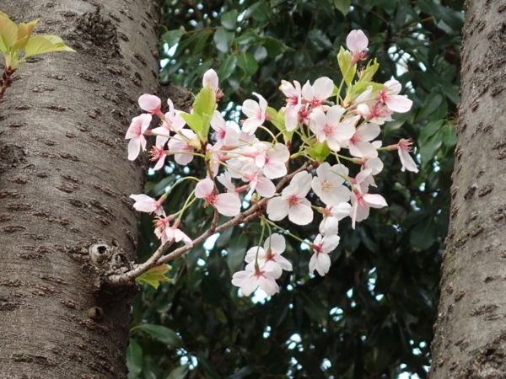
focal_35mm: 100
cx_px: 253
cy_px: 190
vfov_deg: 14.8
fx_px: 1462
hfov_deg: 19.6
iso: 800
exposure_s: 1/100
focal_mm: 18
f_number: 4.9
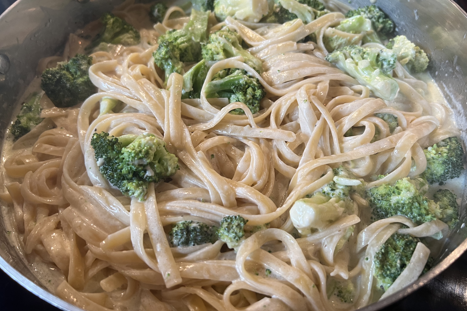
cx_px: 241
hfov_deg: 65.5
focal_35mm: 28
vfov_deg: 46.3
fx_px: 363
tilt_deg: -54.1
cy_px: 137
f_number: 1.5
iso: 160
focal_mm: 5.7
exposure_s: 1/60
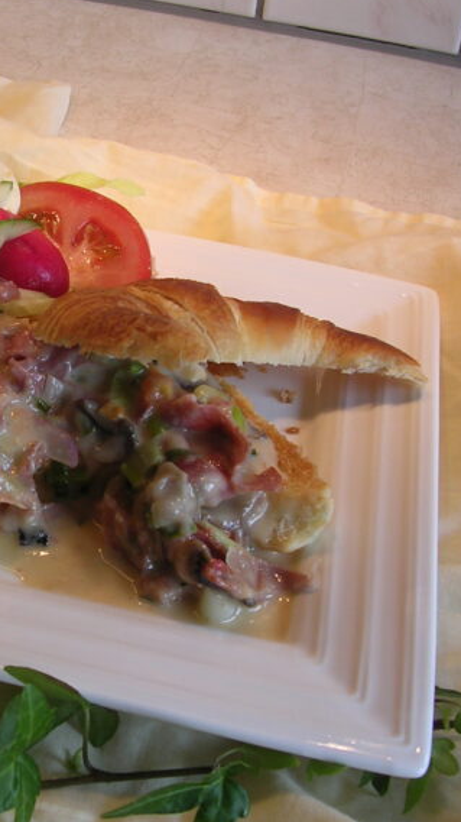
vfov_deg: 37.2
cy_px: 408
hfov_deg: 20.9
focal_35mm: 56
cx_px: 35
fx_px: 1218
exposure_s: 1/107
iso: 100
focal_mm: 5.8
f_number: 2.8
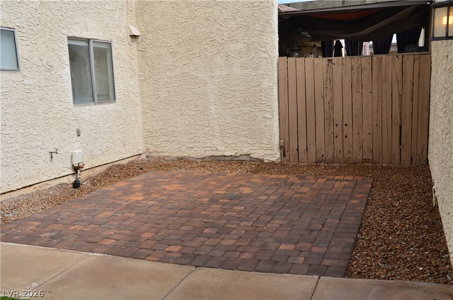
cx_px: 226
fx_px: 471
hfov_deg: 51.4
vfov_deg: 35.3
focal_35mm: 38
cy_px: 150
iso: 100
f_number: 11
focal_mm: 25
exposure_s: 1/160
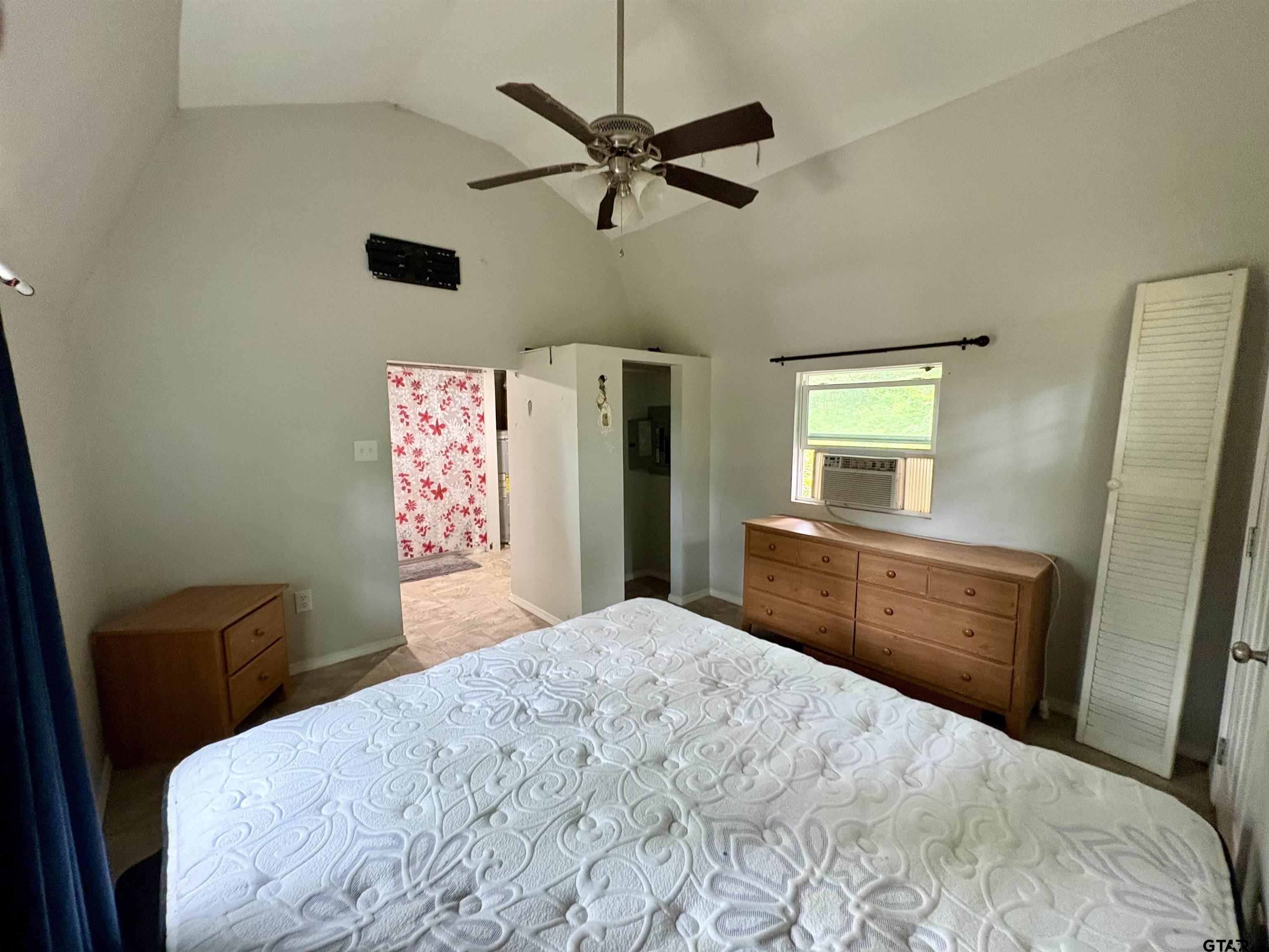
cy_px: 476
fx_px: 513
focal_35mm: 14
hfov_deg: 102.1
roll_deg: +1.0
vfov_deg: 85.7
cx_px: 634
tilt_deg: -6.8
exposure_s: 1/60
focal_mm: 2.22
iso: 500
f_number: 2.2
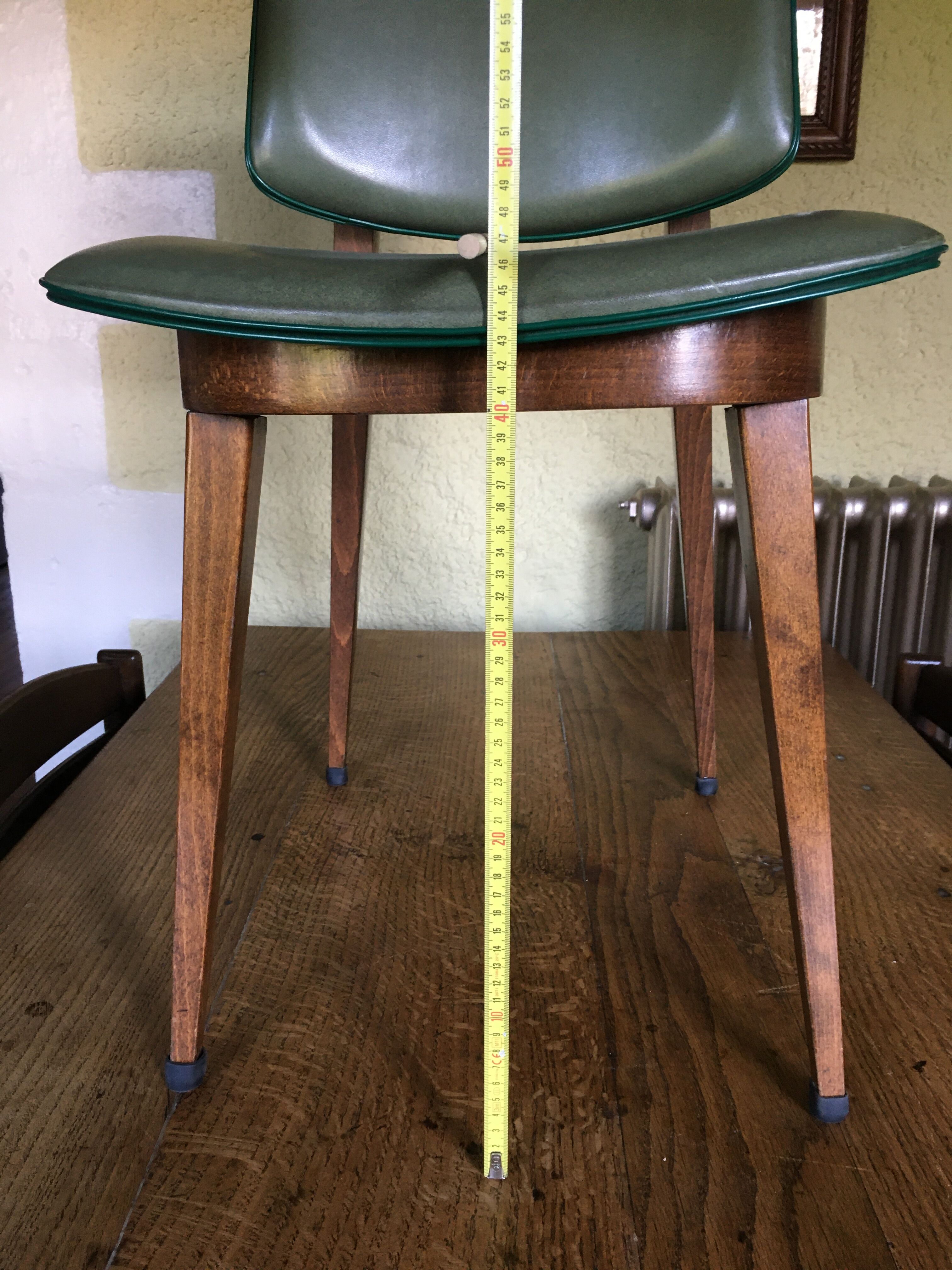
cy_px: 635
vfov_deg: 61.7
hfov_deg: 48.2
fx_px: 1063
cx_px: 476
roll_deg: -1.2
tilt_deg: -14.5
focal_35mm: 29
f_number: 2.2
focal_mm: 4.15
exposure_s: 1/33
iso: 125
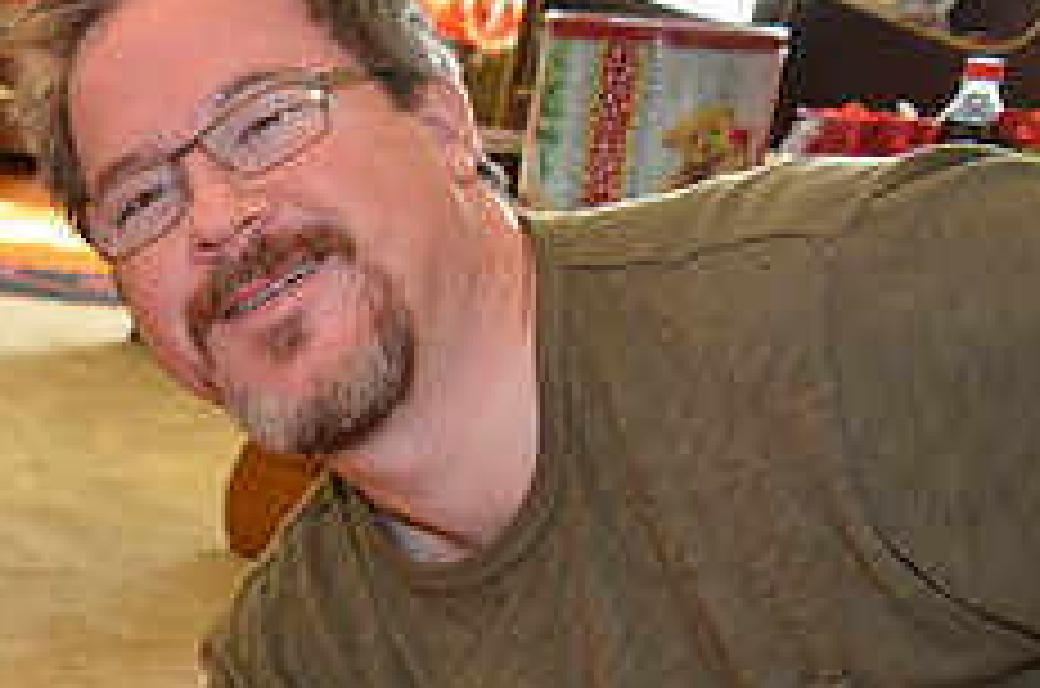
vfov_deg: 17.0
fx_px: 2285
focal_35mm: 79
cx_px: -230
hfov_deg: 23.3
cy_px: 562
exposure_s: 1/60
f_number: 4
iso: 800
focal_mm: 21
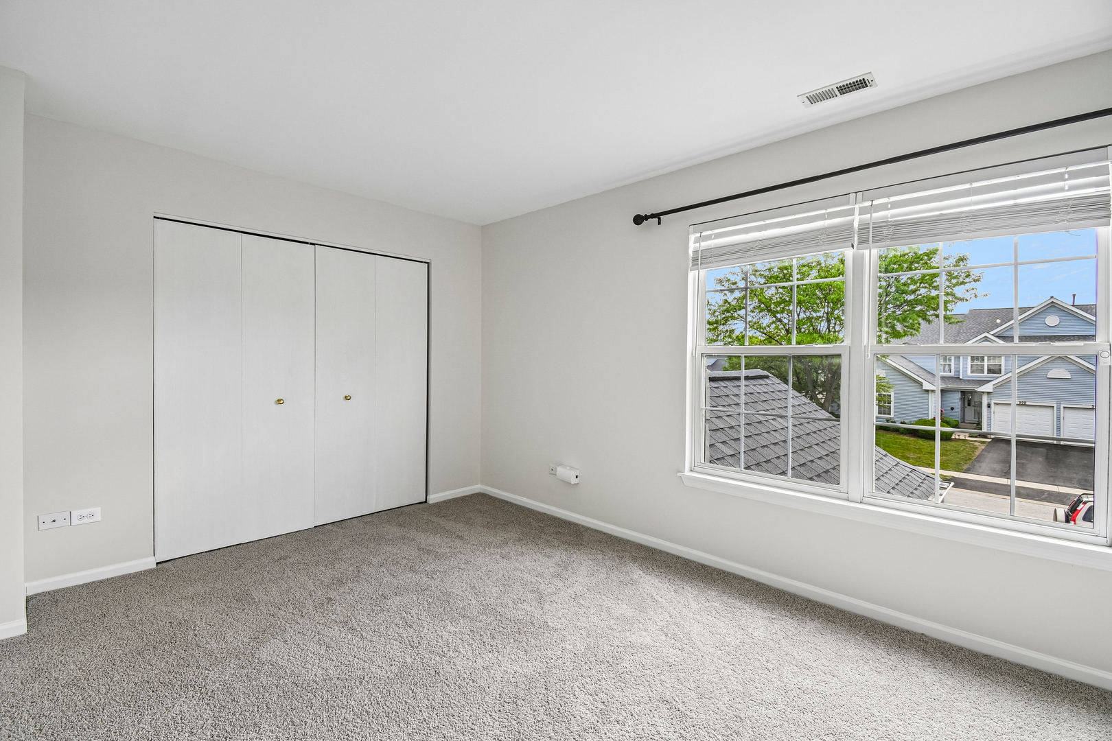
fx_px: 463
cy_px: 370
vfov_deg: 77.3
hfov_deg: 100.4
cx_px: 556
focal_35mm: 15
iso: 100
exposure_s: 1/40
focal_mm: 10
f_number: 8
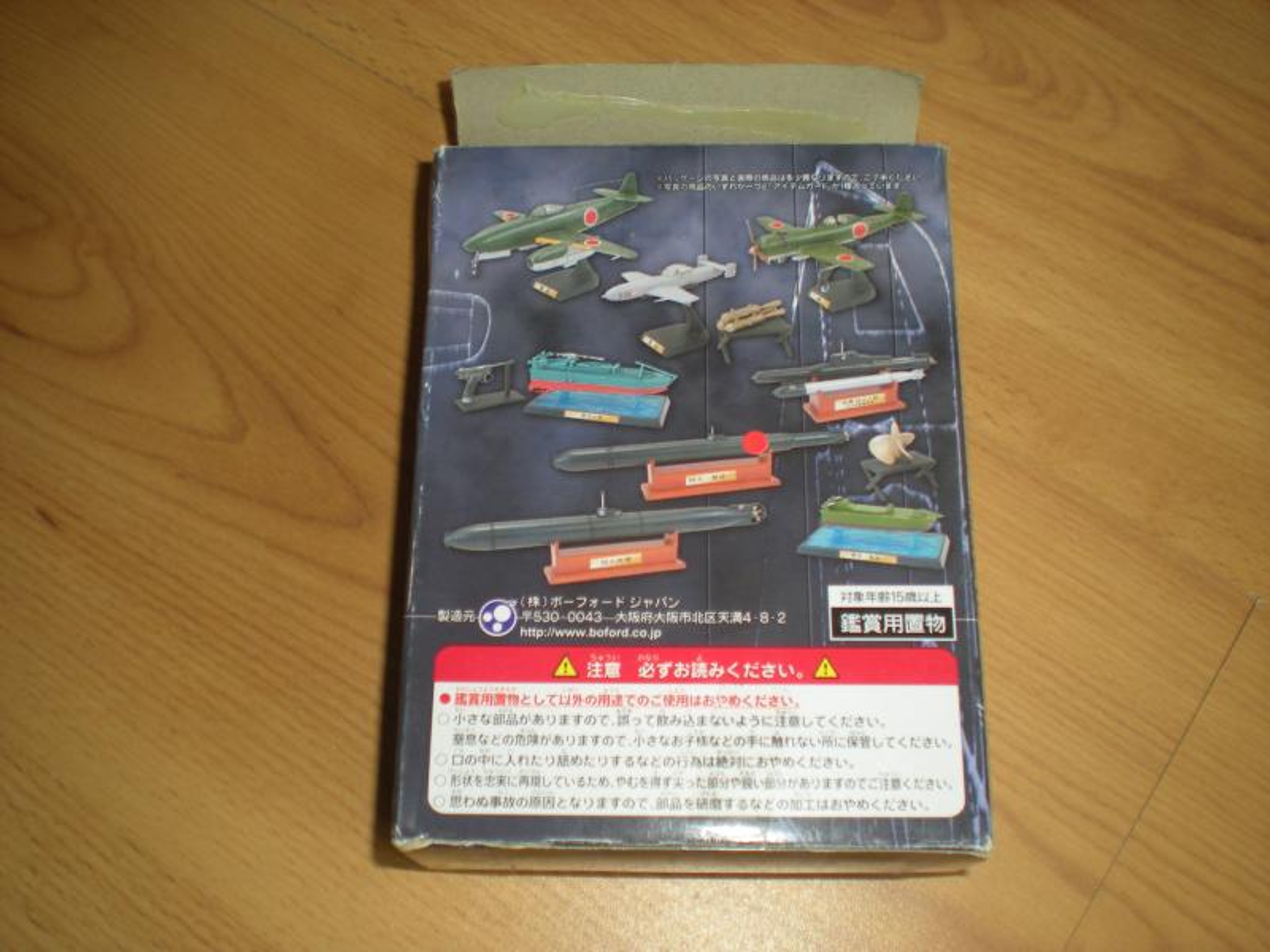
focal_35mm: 38
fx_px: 1394
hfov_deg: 49.0
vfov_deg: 37.7
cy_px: 476
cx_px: 635
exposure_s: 1/55.5
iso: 64
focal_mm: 6.3
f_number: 3.1
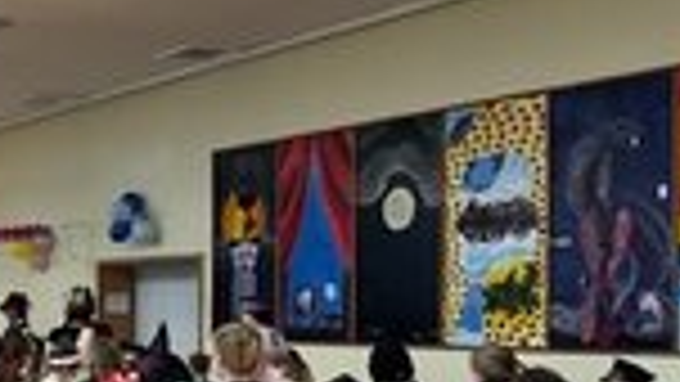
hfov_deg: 27.0
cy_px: 270
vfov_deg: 16.1
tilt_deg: +1.3
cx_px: 41
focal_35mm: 75
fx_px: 1353
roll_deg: -0.3
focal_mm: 5.1
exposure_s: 1/50
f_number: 1.6
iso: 250
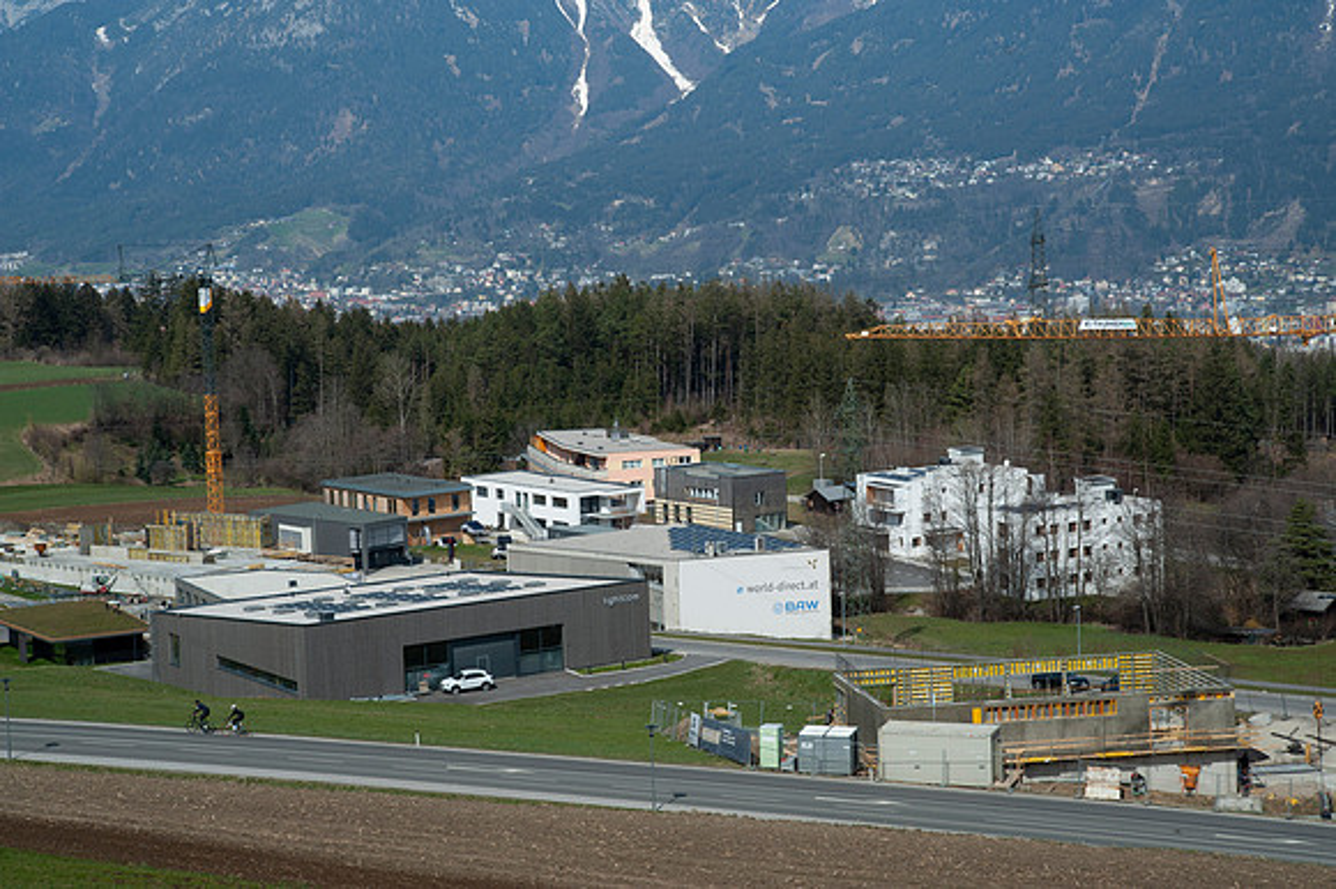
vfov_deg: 18.2
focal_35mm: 75
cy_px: 444
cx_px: 668
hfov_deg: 27.0
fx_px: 2782
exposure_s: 1/500
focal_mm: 75
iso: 200
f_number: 11
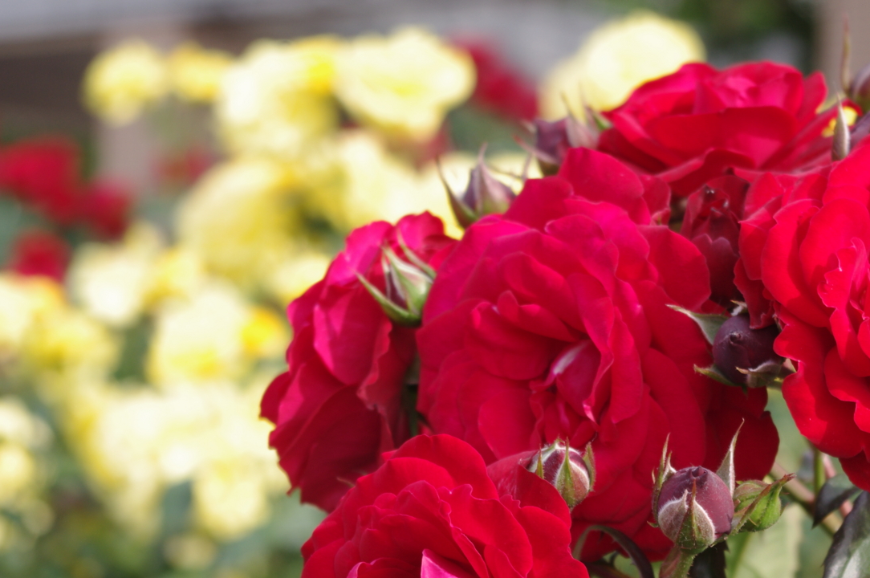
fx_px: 2921
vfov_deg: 11.3
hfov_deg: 16.9
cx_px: 567
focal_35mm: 121
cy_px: 381
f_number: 7.1
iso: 200
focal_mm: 55
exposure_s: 1/160
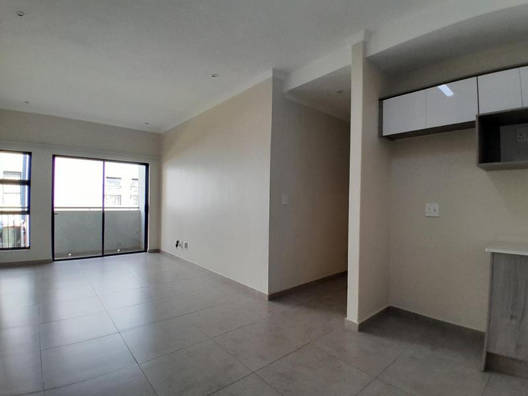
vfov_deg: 74.7
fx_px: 259
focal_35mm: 17
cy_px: 198
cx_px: 264
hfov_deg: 91.0
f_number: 2.2
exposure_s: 1/60
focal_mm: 1.46
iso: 50
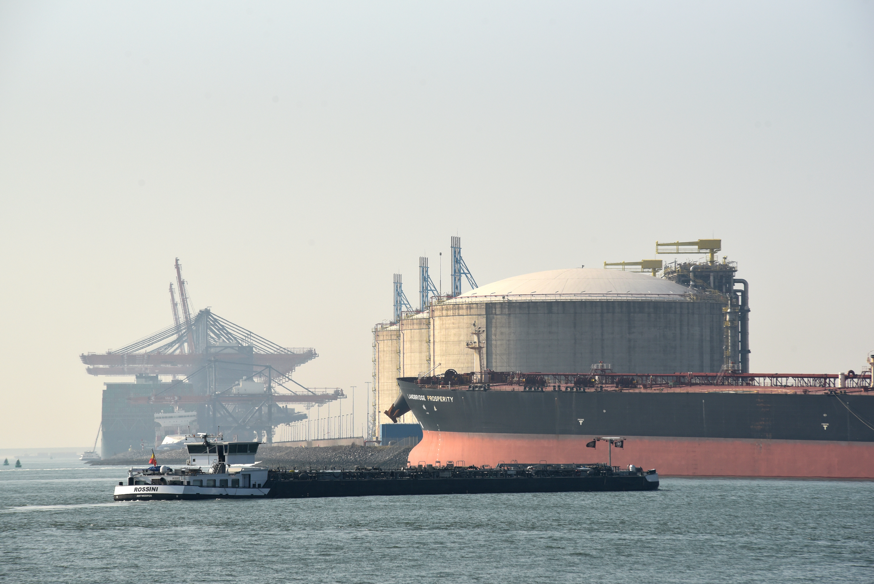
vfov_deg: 6.9
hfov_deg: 10.3
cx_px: 437
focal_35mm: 200
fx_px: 4857
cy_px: 292
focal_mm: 200
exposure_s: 1/2500
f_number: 10
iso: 800
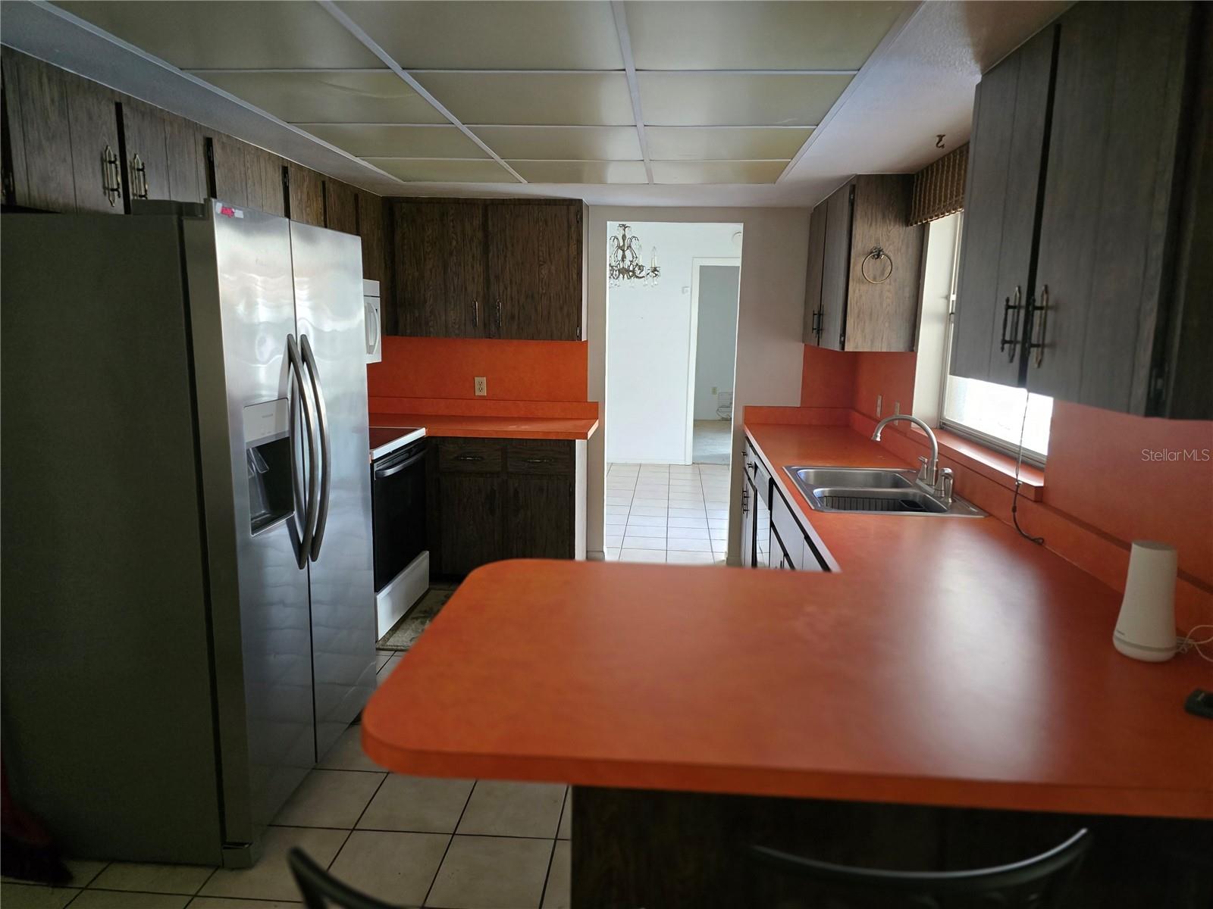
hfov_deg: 73.9
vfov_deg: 58.9
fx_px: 806
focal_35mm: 23
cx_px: 606
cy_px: 454
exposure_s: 1/120
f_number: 1.7
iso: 800
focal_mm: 6.3
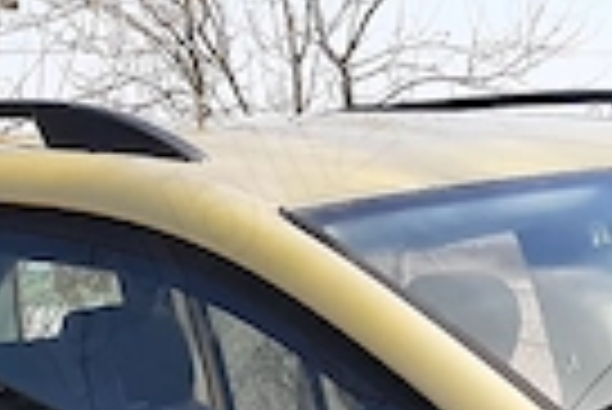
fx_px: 2025
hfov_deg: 16.8
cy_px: 888
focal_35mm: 119
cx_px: 630
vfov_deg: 10.4
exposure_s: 1/1389
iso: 40
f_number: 1.7
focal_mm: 3.93
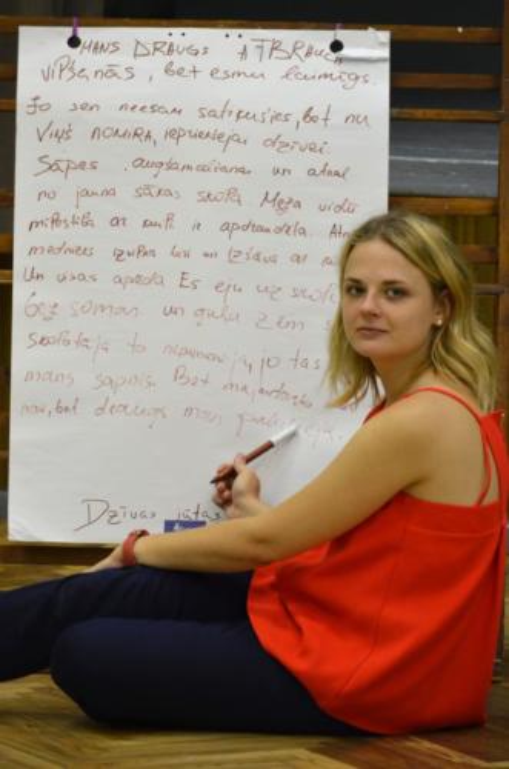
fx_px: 4955
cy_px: 384
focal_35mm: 232
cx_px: 254
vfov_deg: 8.9
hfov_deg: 5.9
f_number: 5
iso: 1400
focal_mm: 155
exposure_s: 1/125
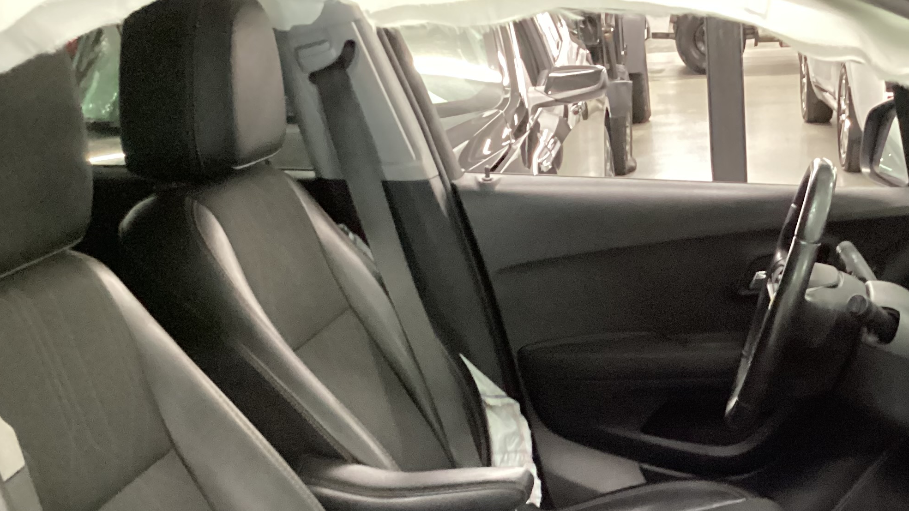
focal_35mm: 56
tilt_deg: -25.8
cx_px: 736
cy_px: 557
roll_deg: +2.7
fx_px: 1350
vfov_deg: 20.5
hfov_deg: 35.9
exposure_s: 1/24
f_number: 2.4
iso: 800
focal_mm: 3.3
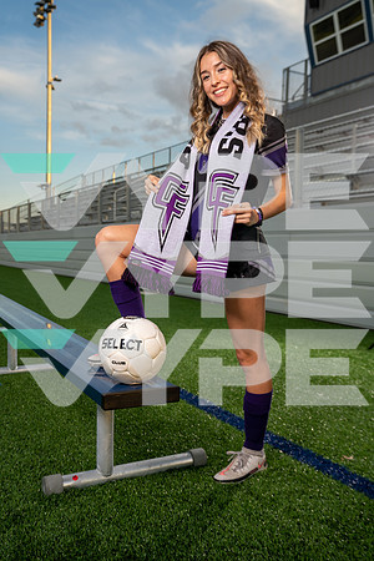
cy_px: 280
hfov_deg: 38.9
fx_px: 530
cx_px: 187
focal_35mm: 34
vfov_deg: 55.8
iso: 320
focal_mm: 34
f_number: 5
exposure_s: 1/400
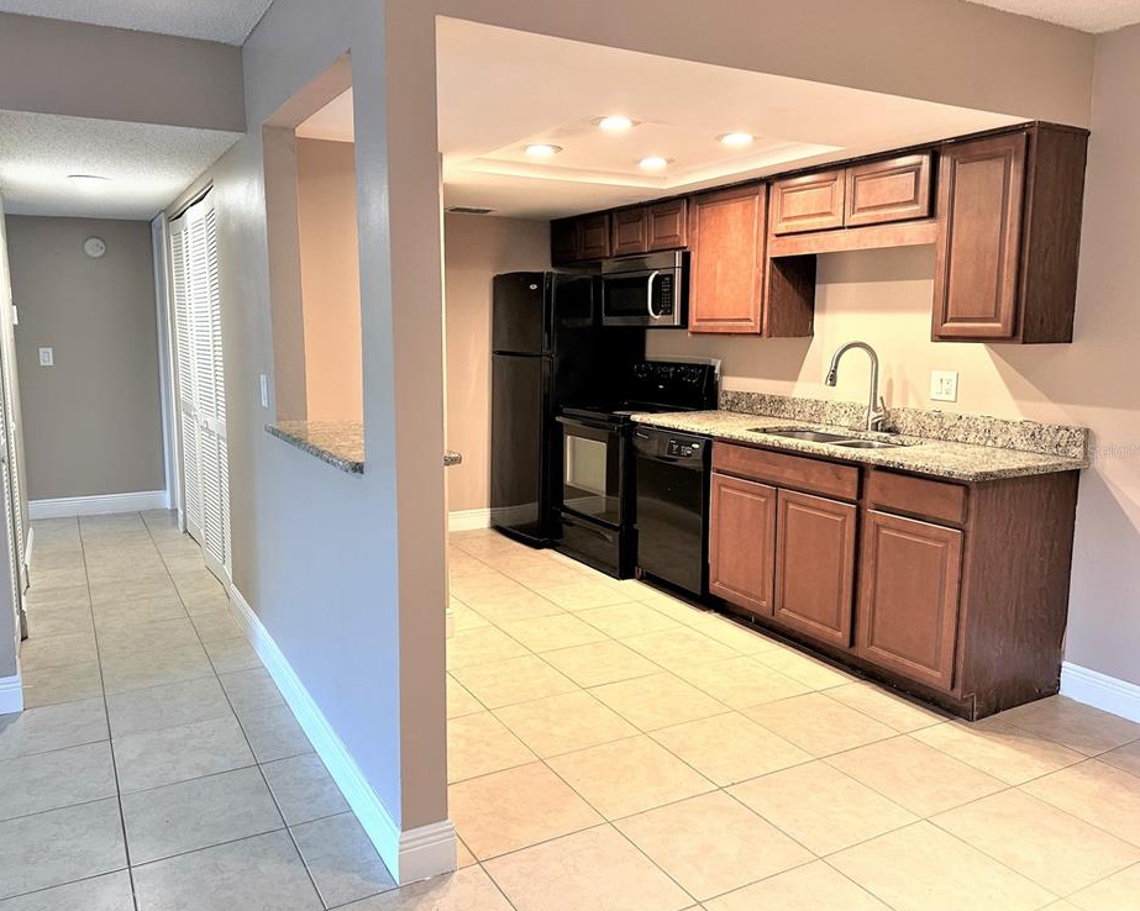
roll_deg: +0.0
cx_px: 530
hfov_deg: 66.0
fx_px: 877
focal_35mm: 26
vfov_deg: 54.9
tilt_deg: -8.6
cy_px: 451
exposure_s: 1/60
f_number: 1.78
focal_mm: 6.86
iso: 250
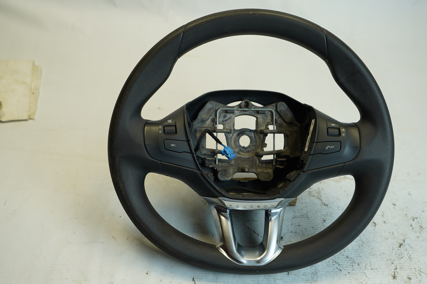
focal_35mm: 36
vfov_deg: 36.9
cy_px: 142
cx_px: 214
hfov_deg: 53.1
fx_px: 427
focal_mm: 24
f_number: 4
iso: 125
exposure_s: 1/60
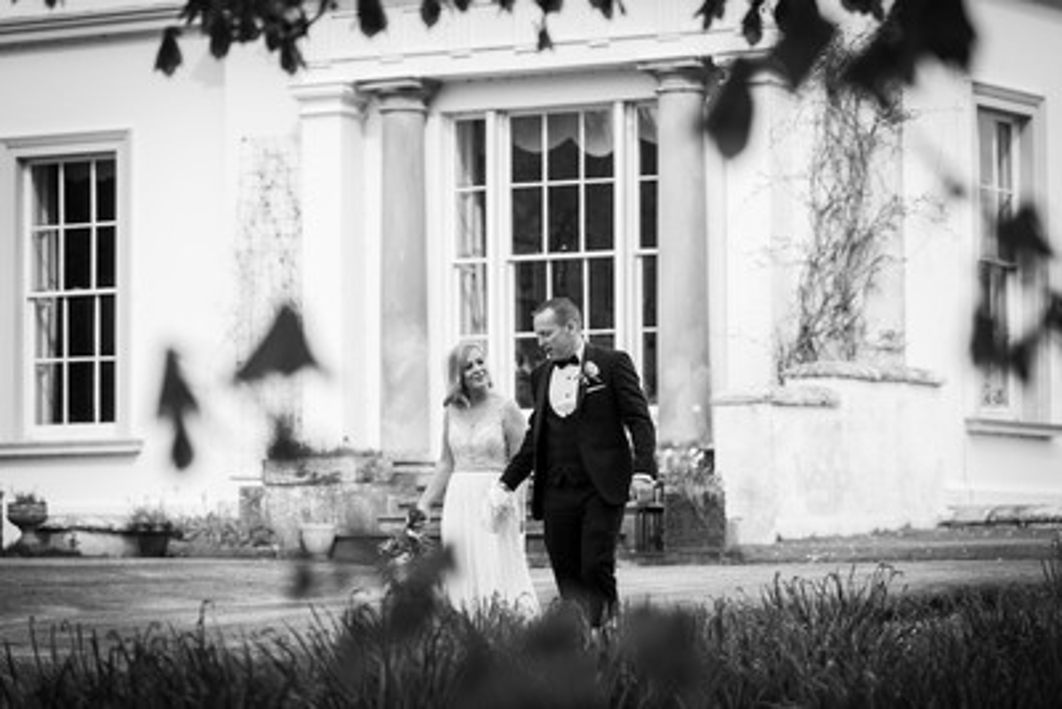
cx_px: 531
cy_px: 354
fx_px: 4477
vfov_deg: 9.1
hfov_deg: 13.5
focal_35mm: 152
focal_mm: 150
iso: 160
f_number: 4.5
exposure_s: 1/400
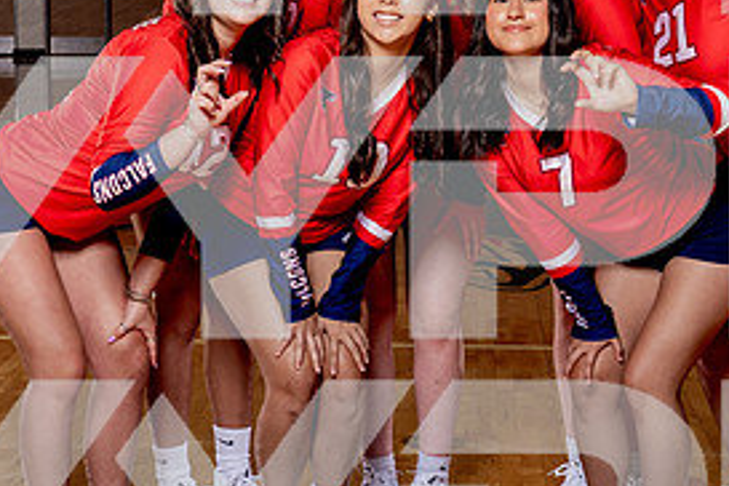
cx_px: 327
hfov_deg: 23.9
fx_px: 1721
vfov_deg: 16.0
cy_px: 174
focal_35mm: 85
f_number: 5.6
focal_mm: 34
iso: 125
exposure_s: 1/250
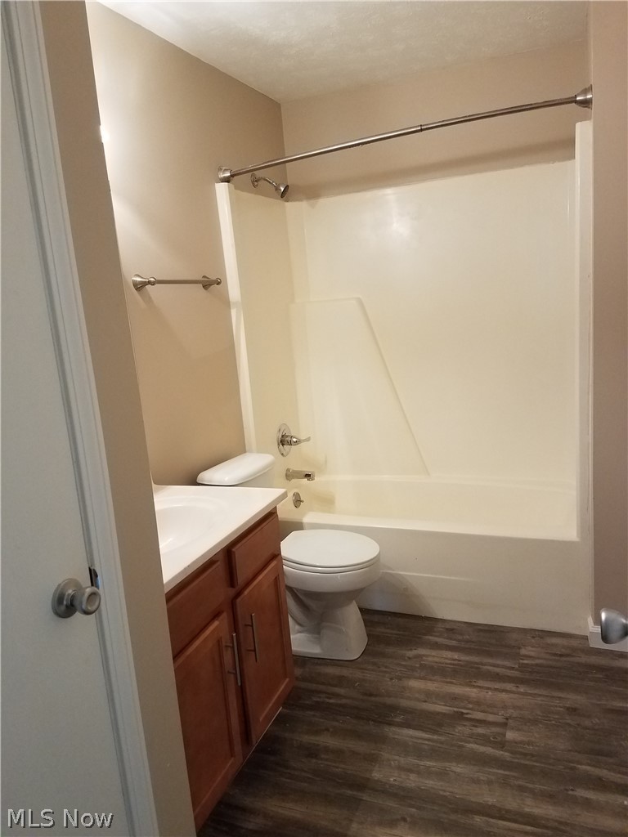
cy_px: 418
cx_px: 314
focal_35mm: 26
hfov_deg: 53.1
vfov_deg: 67.3
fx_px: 629
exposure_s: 1/30
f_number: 1.7
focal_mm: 4.2
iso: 160
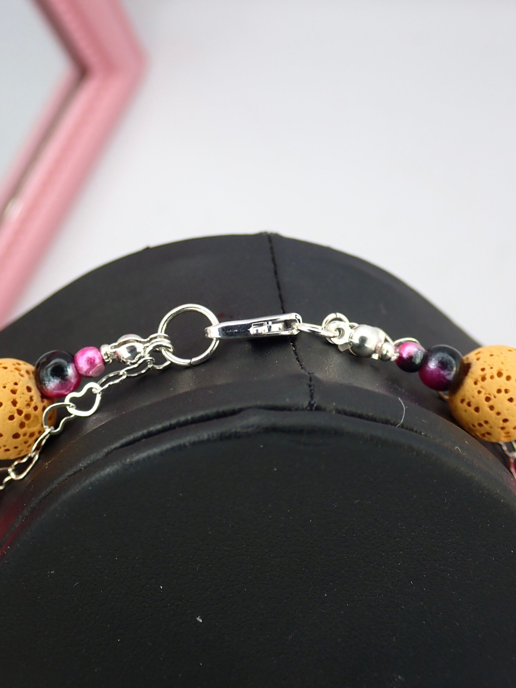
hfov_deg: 29.1
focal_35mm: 50
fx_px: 994
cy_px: 344
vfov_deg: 38.2
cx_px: 258
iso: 160
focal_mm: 9.01
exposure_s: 1/100
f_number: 3.2
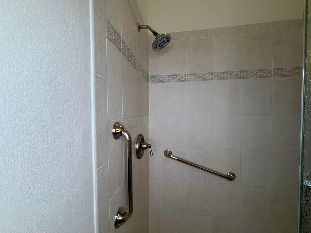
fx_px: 126
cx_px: 156
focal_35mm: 14
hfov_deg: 102.1
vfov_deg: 85.7
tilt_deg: -2.1
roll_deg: +1.4
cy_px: 116
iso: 80
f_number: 2.2
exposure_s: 1/120
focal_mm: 2.22
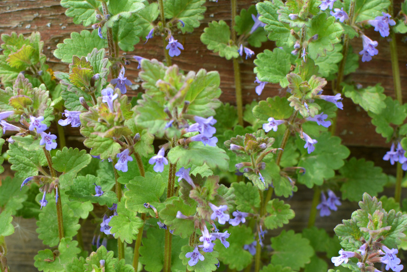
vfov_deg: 17.0
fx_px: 902
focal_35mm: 80
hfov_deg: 25.2
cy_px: 200
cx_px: 106
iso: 250
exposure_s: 1/200
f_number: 7.1
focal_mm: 35
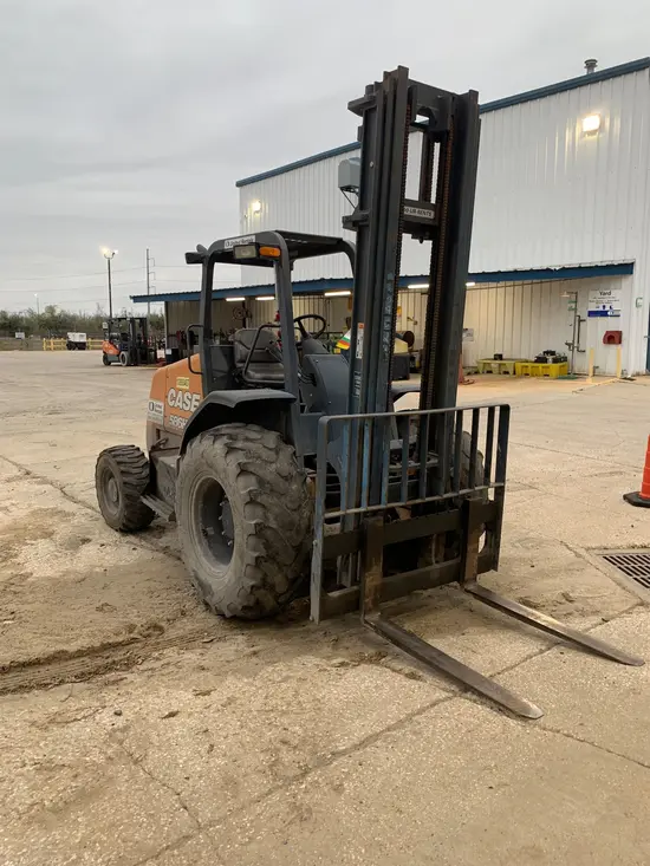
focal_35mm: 26
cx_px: 325
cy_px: 433
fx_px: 651
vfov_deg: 67.3
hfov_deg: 53.1
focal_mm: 4.25
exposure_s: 1/60
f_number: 1.8
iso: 50
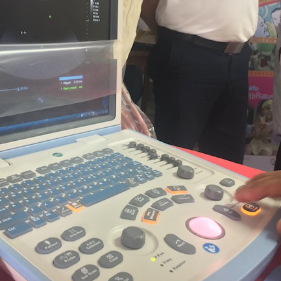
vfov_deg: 38.1
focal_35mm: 44
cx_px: 133
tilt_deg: -9.4
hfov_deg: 38.3
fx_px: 404
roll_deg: -3.5
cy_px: 103
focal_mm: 4.15
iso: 200
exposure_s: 1/24
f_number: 2.2
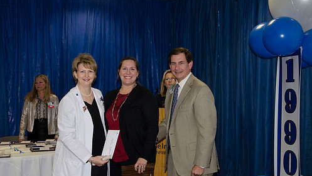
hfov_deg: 32.8
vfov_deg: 18.8
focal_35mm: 64
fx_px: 530
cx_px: 147
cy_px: 79
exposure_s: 1/60
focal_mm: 35
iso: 400
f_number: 4.5
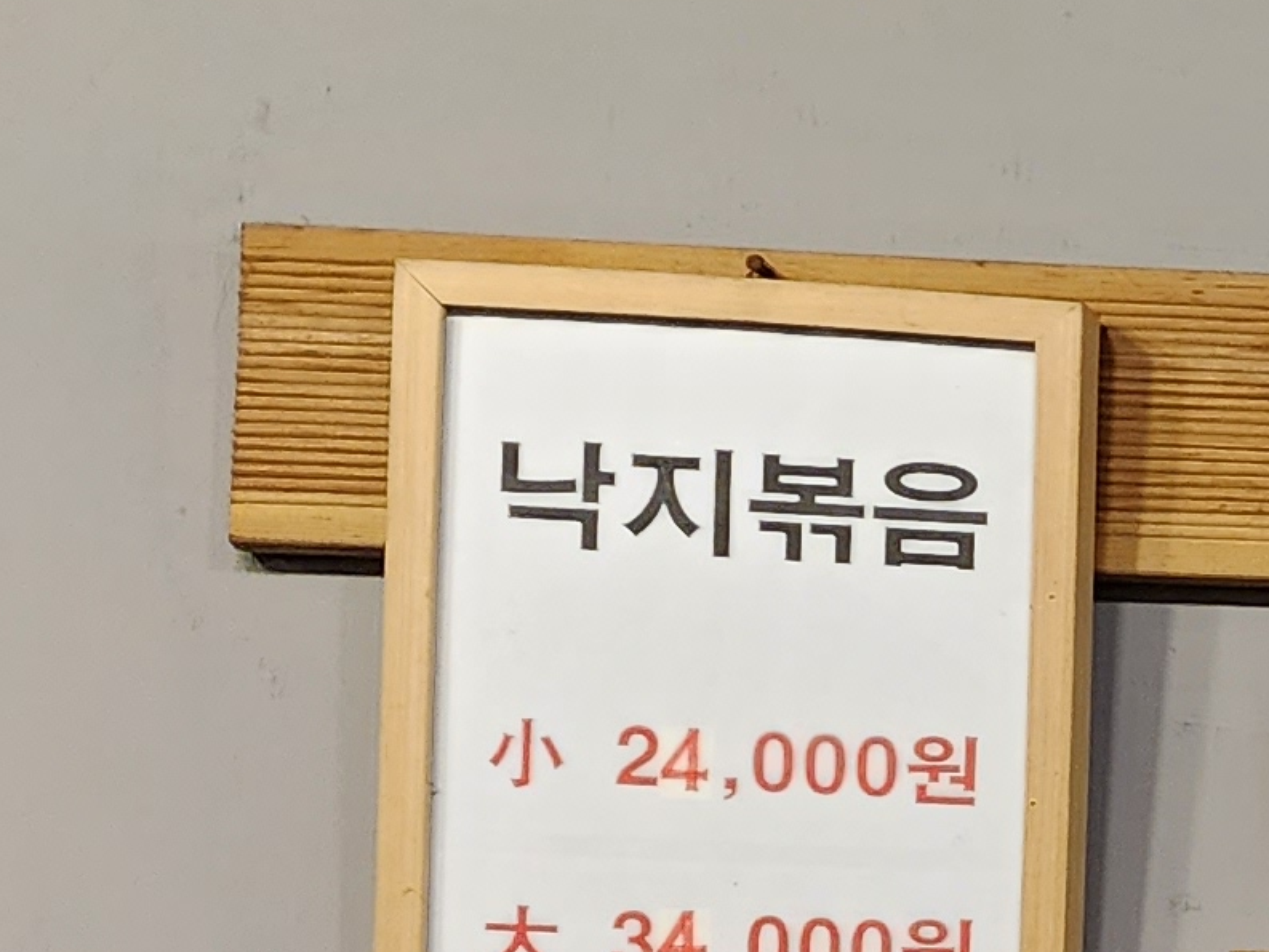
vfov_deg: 12.5
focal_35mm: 116
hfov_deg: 13.6
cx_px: 2791
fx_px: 4253
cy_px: 1147
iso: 250
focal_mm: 6.4
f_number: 1.8
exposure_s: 1/120
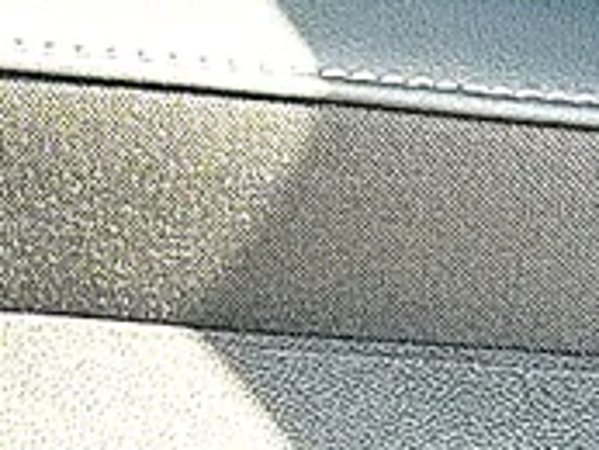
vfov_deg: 8.6
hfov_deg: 11.6
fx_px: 2944
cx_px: 194
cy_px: 601
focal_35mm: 170
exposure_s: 1/499
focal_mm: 6.86
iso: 80
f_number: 1.78
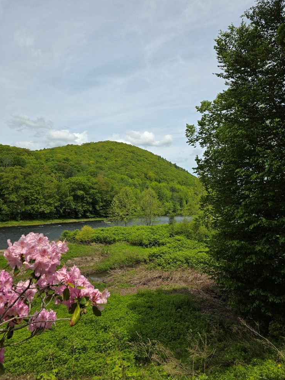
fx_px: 263
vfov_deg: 71.6
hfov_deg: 56.8
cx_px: 139
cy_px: 184
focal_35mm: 24
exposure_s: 1/7626
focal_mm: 6.3
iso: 80
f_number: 1.7
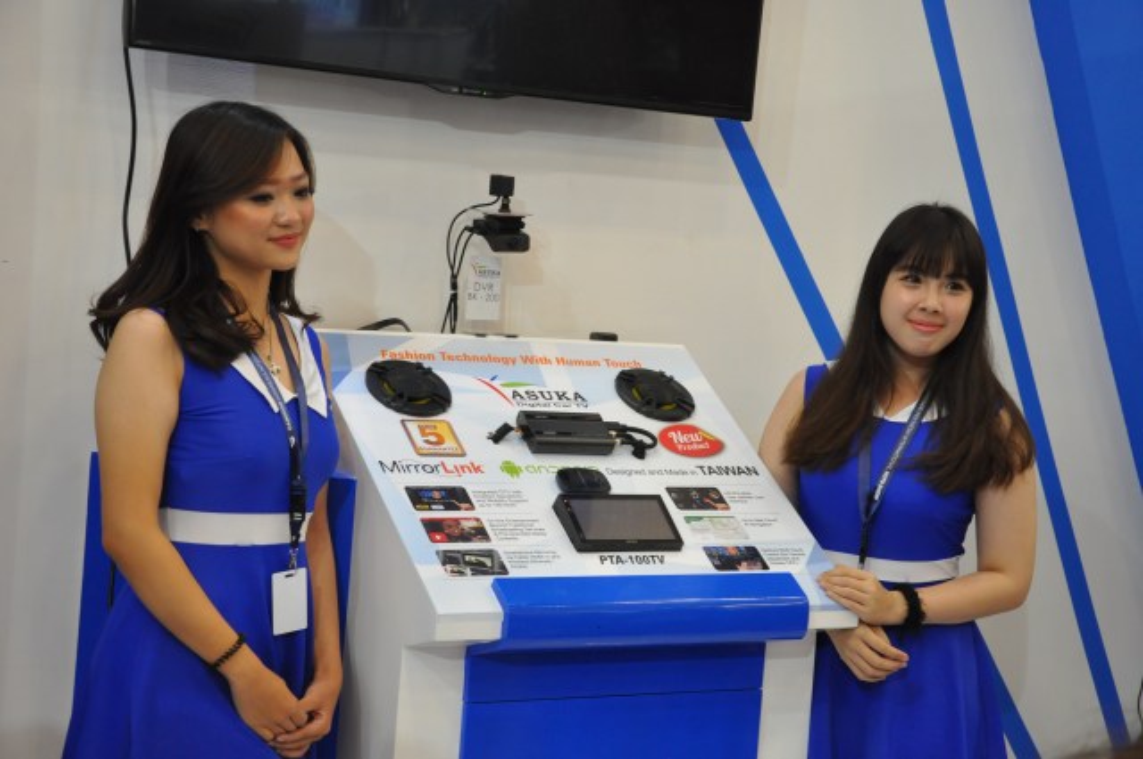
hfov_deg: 29.9
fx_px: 2140
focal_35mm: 68
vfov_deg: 20.1
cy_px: 380
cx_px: 572
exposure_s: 1/40
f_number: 6.3
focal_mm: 45
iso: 1250
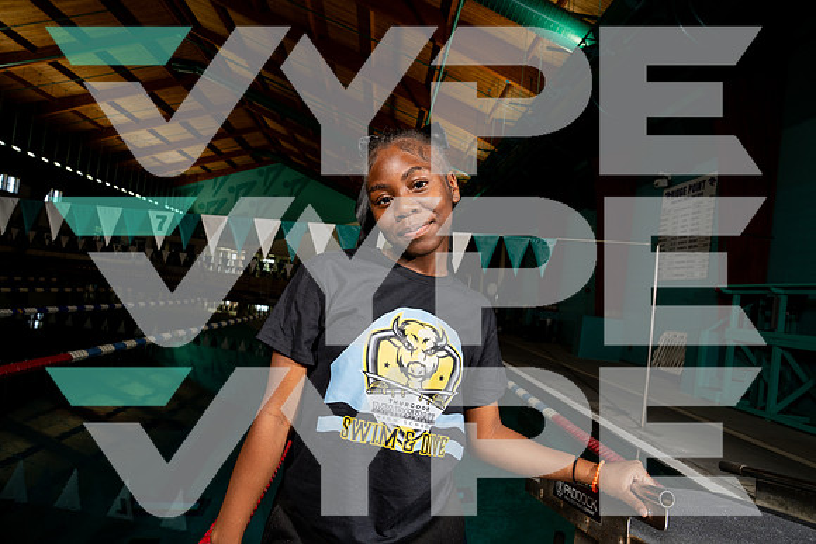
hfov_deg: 73.7
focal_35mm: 24
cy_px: 272
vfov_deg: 53.2
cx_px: 408
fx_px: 544
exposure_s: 1/125
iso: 500
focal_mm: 24
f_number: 7.1
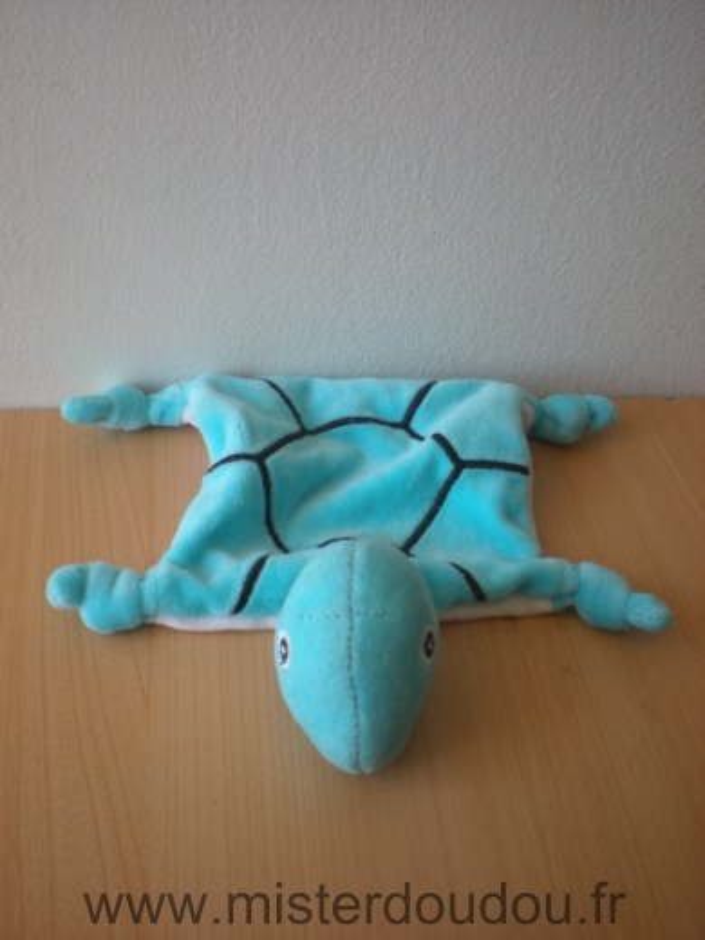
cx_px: 352
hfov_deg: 37.7
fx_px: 1032
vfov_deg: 49.0
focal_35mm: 38
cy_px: 470
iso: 64
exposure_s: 1/78.1
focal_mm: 6.3
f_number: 3.1
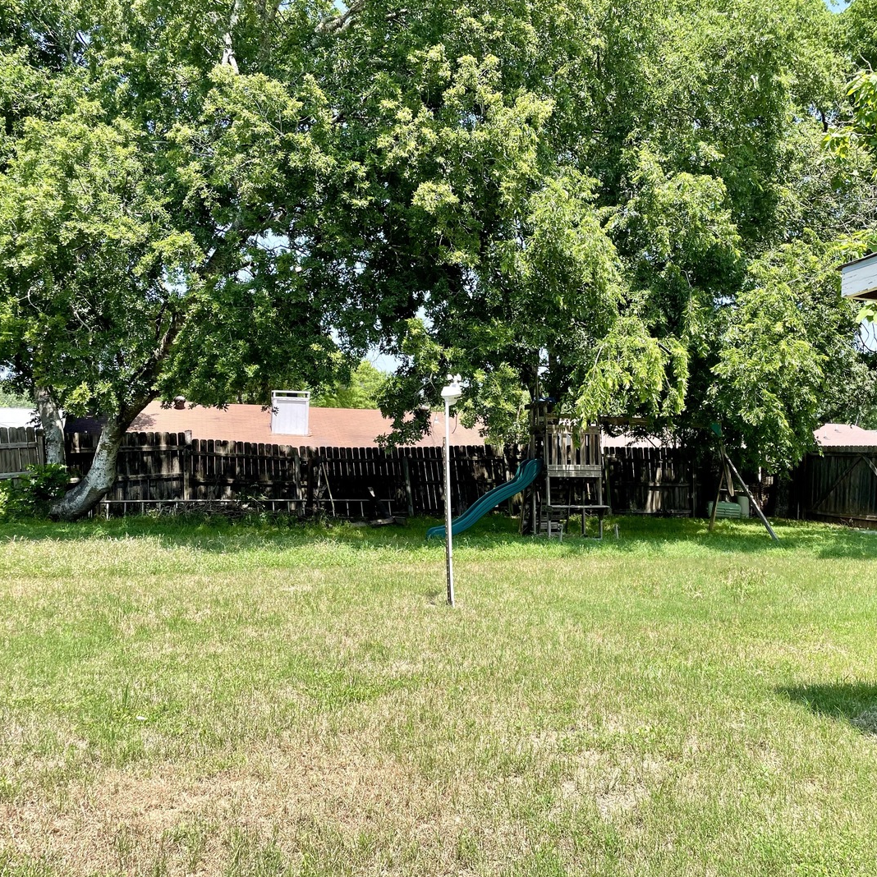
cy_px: 437
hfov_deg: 52.4
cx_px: 484
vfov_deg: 52.5
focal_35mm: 31
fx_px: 889
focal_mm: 4.2
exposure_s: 1/1114
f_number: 1.6
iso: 32
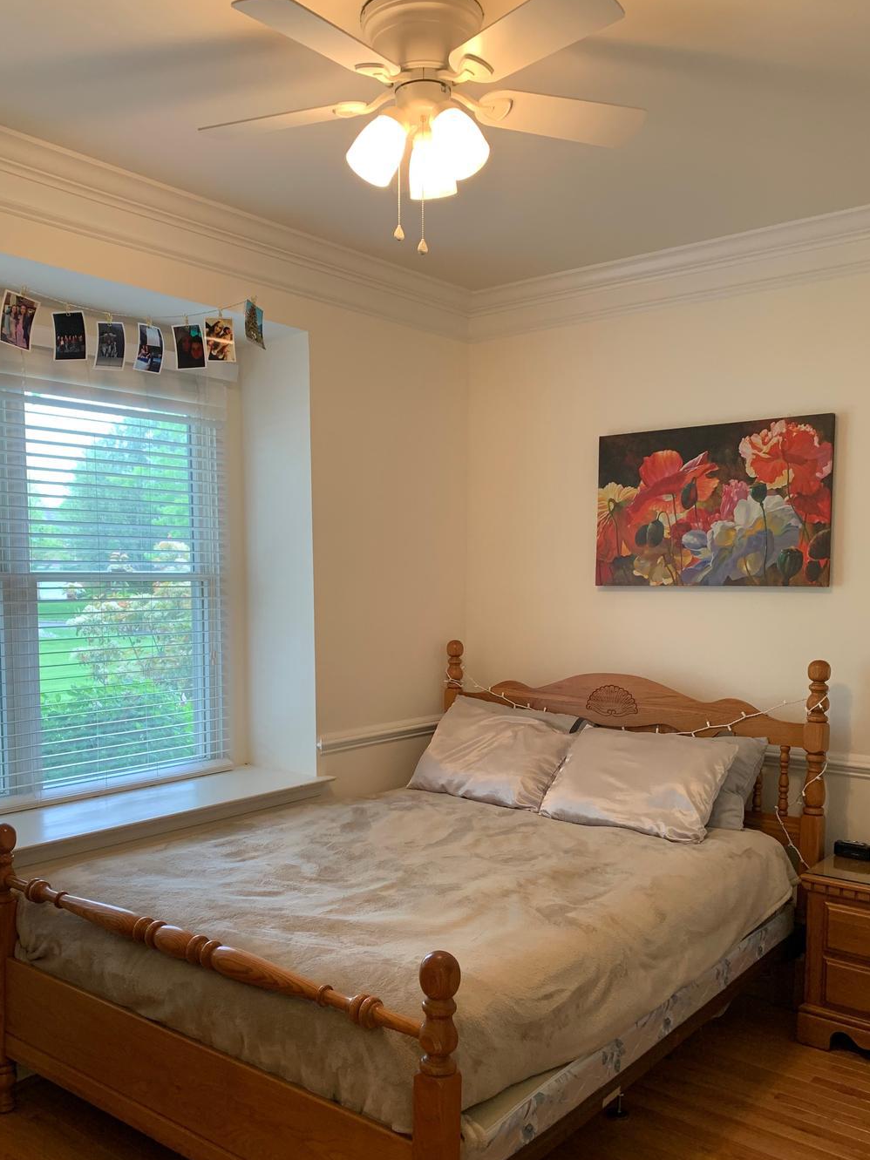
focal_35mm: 30
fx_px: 1005
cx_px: 384
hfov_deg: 46.7
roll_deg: +0.1
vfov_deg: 59.7
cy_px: 665
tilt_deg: -3.8
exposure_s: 1/60
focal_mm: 4.25
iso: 100
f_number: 1.8
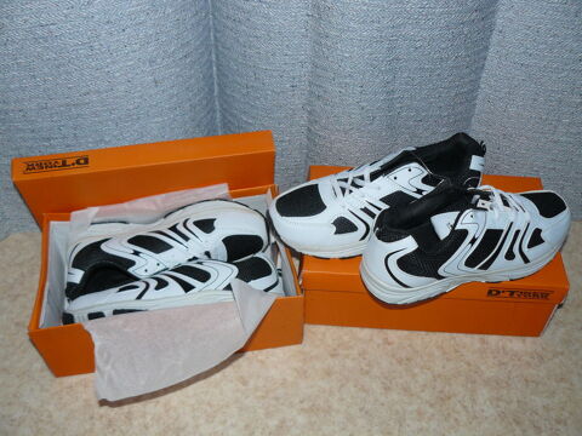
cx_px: 291
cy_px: 218
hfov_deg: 51.4
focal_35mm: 36
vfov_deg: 39.7
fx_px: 605
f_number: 2.8
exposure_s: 1/50
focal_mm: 6
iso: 100
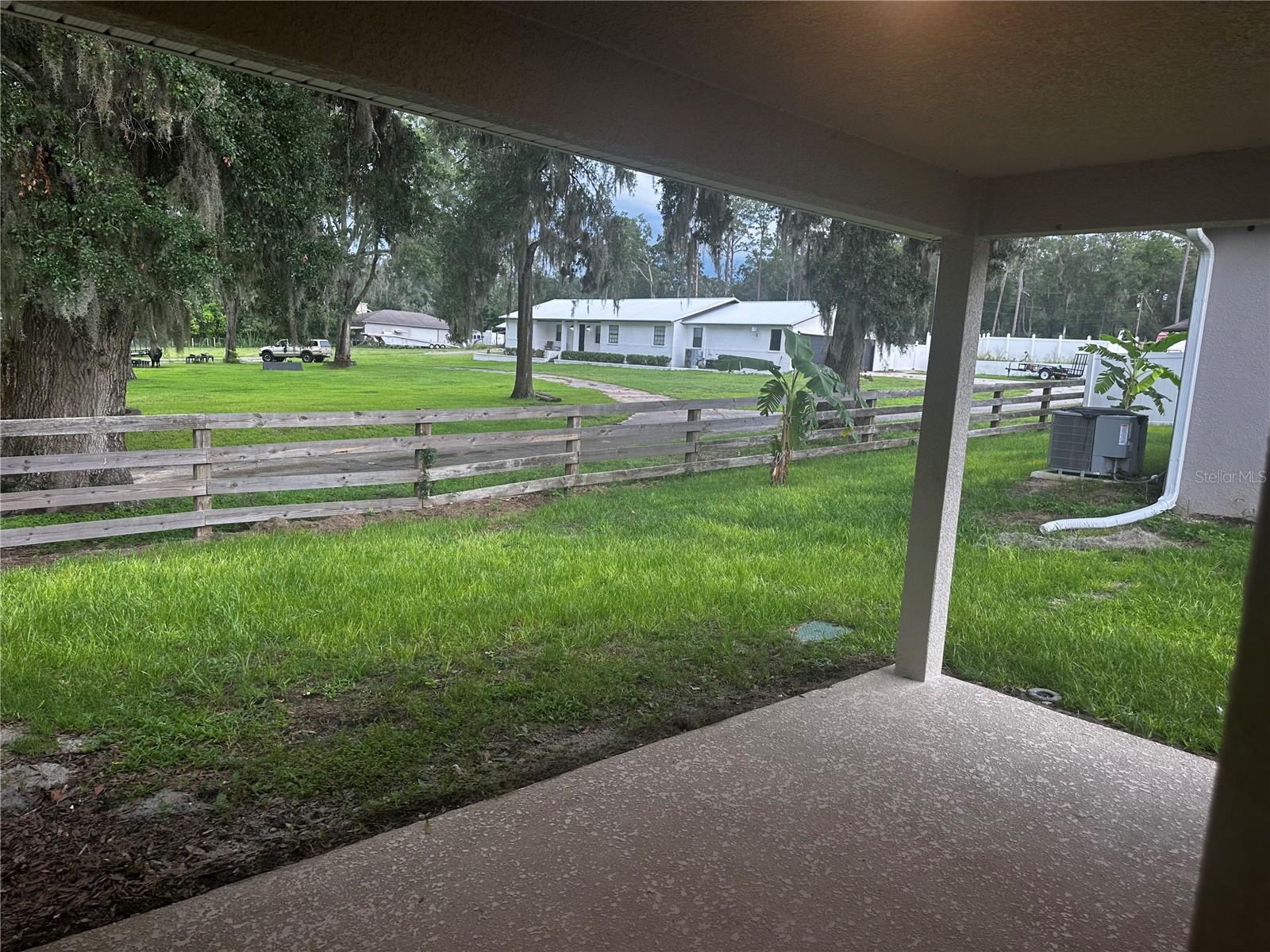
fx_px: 881
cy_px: 476
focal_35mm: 24
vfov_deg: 56.8
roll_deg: -3.3
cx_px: 635
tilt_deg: -7.9
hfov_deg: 71.6
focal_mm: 6.86
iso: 64
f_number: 1.78
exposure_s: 1/120
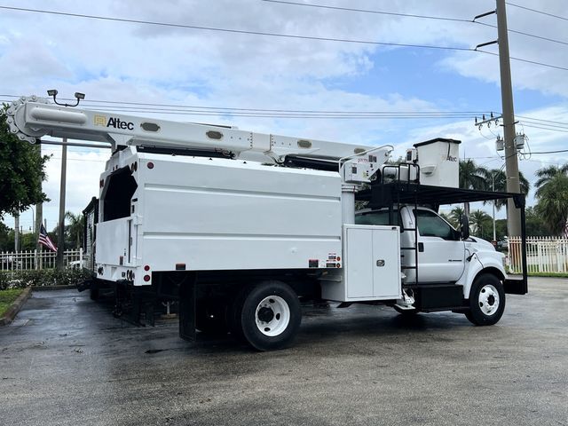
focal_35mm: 32
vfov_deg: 44.2
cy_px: 213
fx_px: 525
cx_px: 284
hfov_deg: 56.8
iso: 50
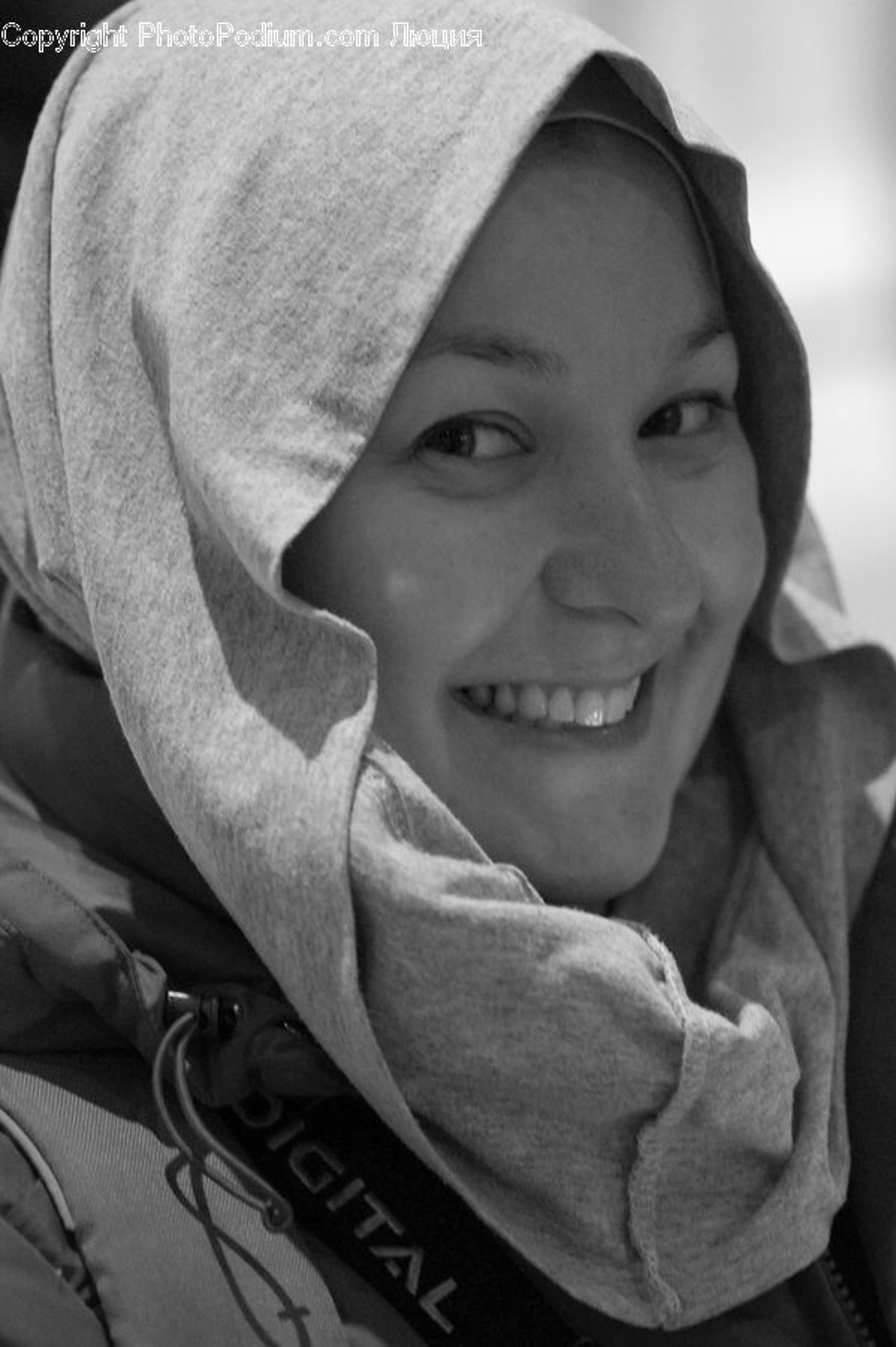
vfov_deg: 15.2
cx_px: 448
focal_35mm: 135
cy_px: 674
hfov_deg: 10.1
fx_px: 5045
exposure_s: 1/125
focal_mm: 90
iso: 1600
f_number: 2.8
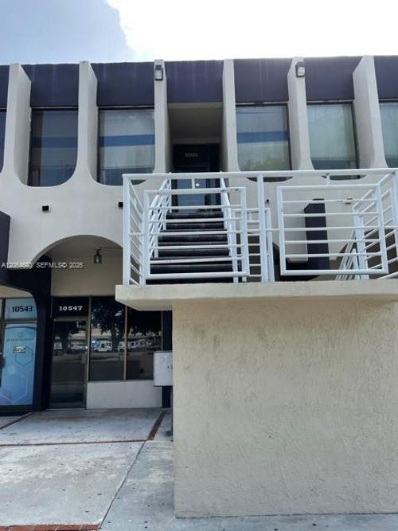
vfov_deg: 67.3
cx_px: 199
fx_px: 399
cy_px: 266
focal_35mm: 26
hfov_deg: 53.0
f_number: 1.6
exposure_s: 1/903
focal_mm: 4.2
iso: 32
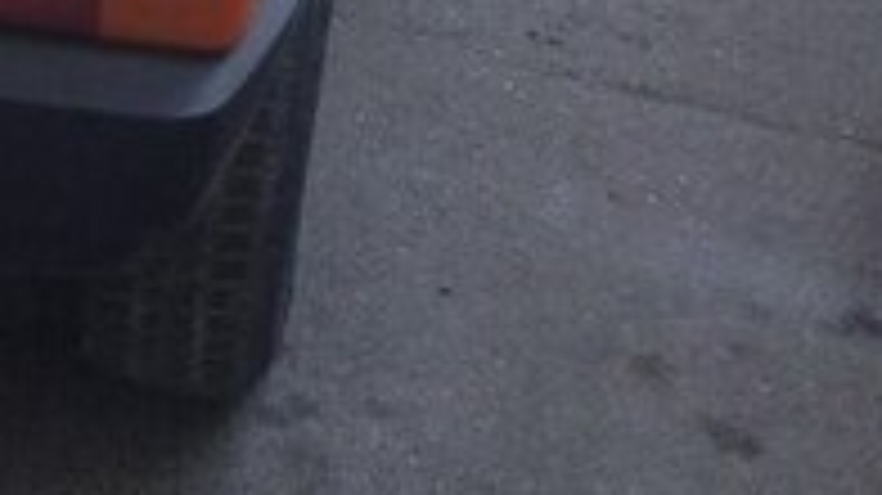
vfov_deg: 9.7
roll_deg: -1.5
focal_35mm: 121
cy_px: -254
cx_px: -392
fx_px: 2828
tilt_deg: -20.2
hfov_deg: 16.4
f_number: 2.4
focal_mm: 4.12
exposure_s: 1/120
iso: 50
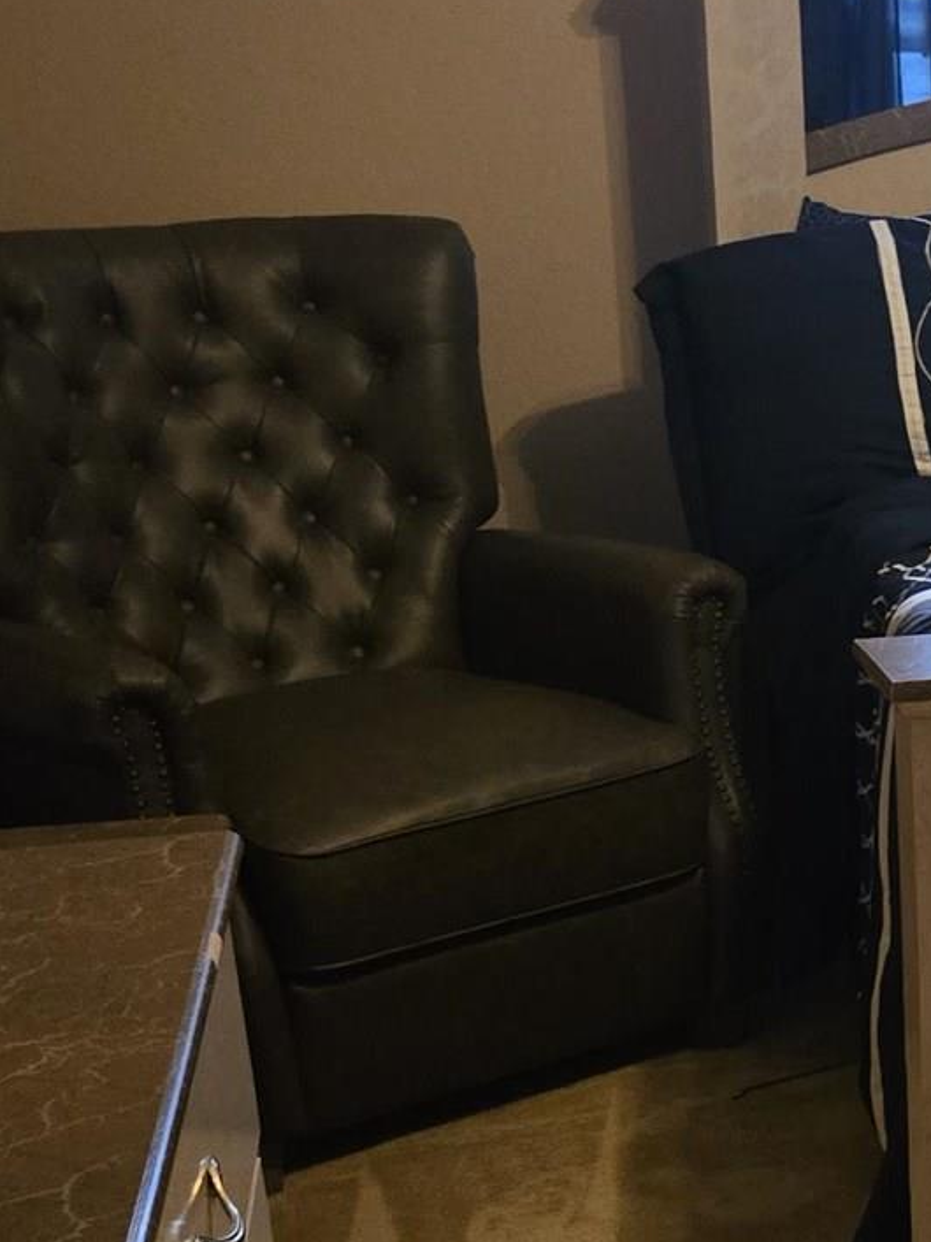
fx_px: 2690
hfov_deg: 17.9
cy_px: 820
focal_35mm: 75
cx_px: 1319
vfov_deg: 25.9
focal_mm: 5.4
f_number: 1.8
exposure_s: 1/60
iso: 1250
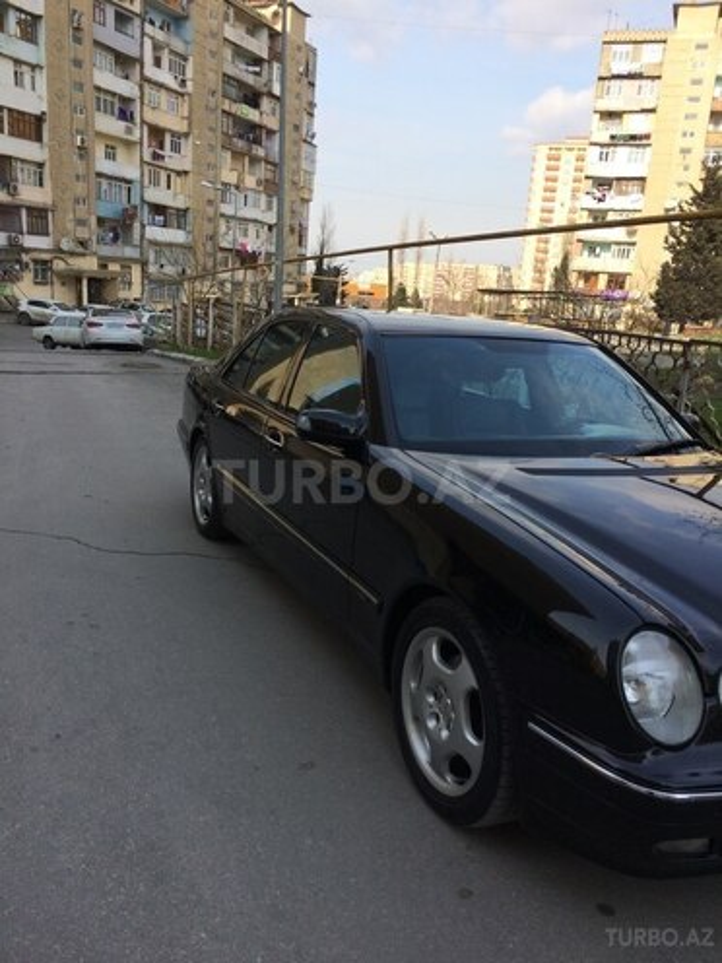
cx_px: 361
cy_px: 482
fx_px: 806
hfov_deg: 48.2
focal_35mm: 29
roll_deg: -6.5
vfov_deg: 61.7
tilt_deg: -13.5
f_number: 2.2
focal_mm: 4.15
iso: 32
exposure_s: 1/1172
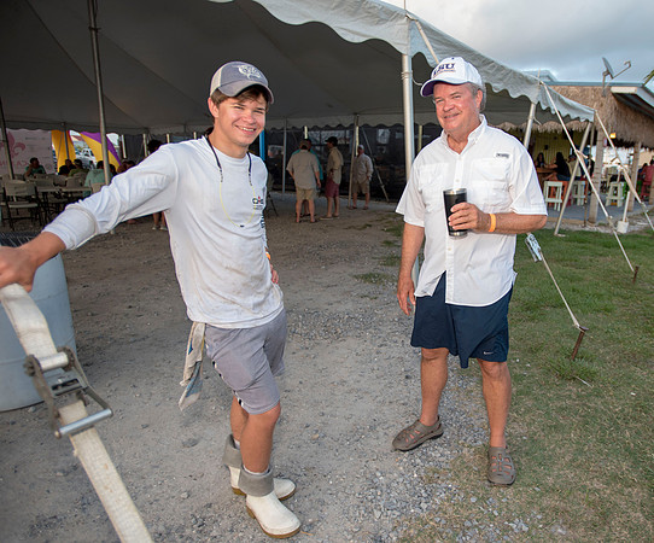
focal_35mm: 24
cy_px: 274
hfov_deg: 69.4
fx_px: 464
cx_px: 404
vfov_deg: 60.7
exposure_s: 1/320
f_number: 2.8
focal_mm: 20
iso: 250
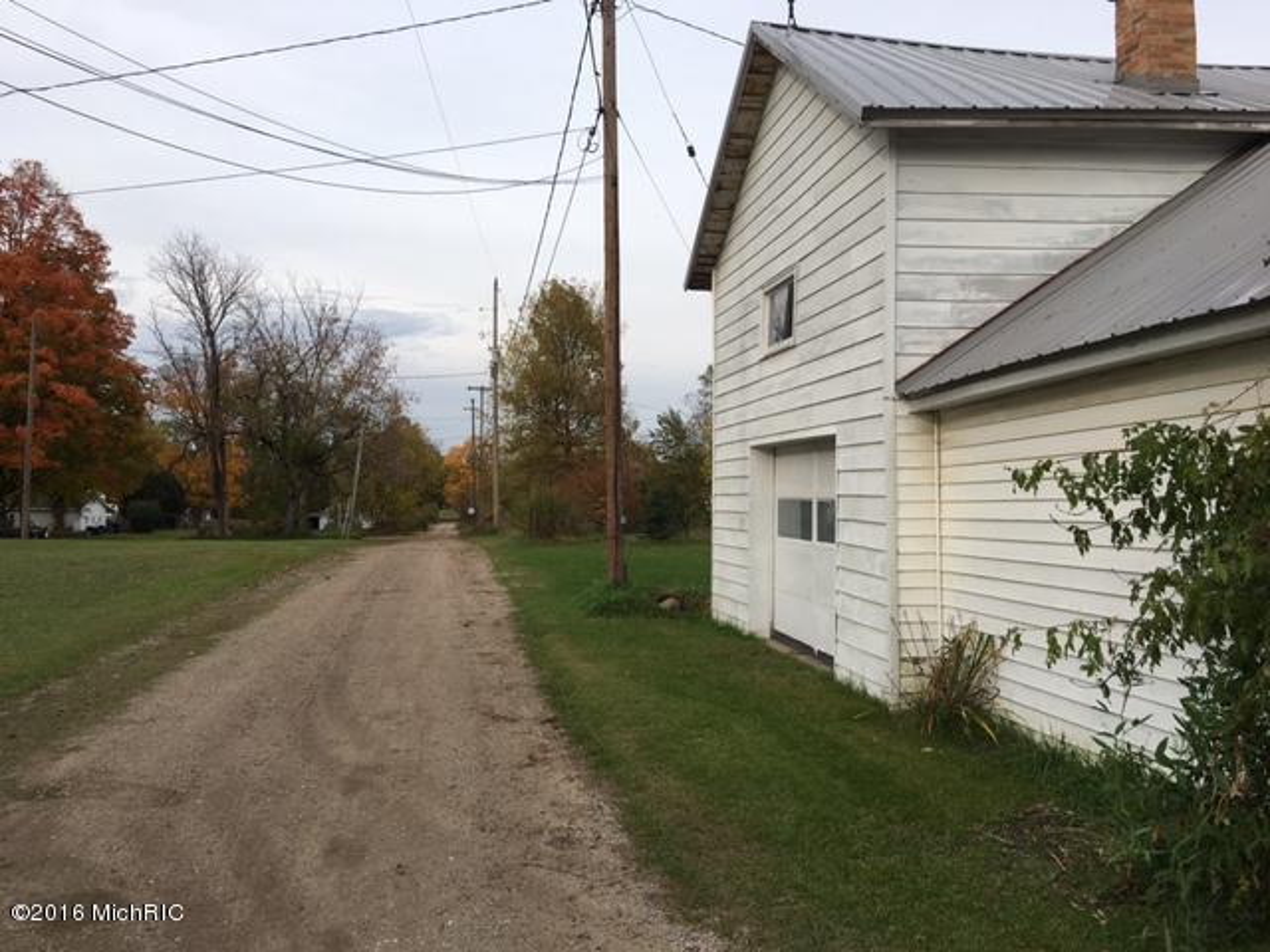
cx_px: 635
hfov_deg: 61.7
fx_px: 1064
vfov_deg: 48.2
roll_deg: -0.8
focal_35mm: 29
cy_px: 476
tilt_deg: +1.3
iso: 25
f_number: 2.2
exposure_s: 1/801
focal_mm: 4.15
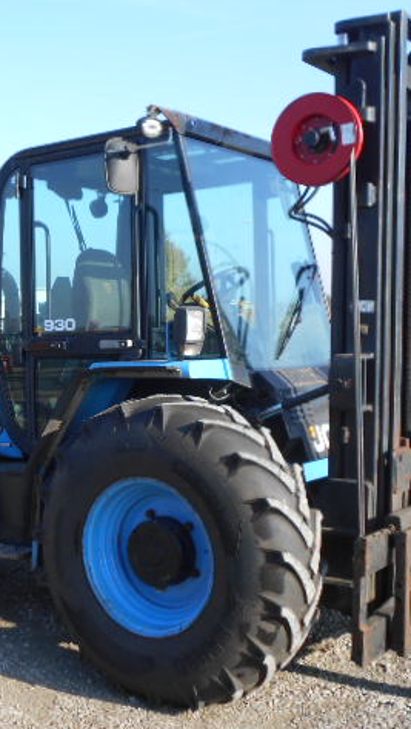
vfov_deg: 41.3
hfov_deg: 23.6
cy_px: 363
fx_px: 968
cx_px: 82
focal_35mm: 50
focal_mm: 5.8
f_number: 3.6
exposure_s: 1/320
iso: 80
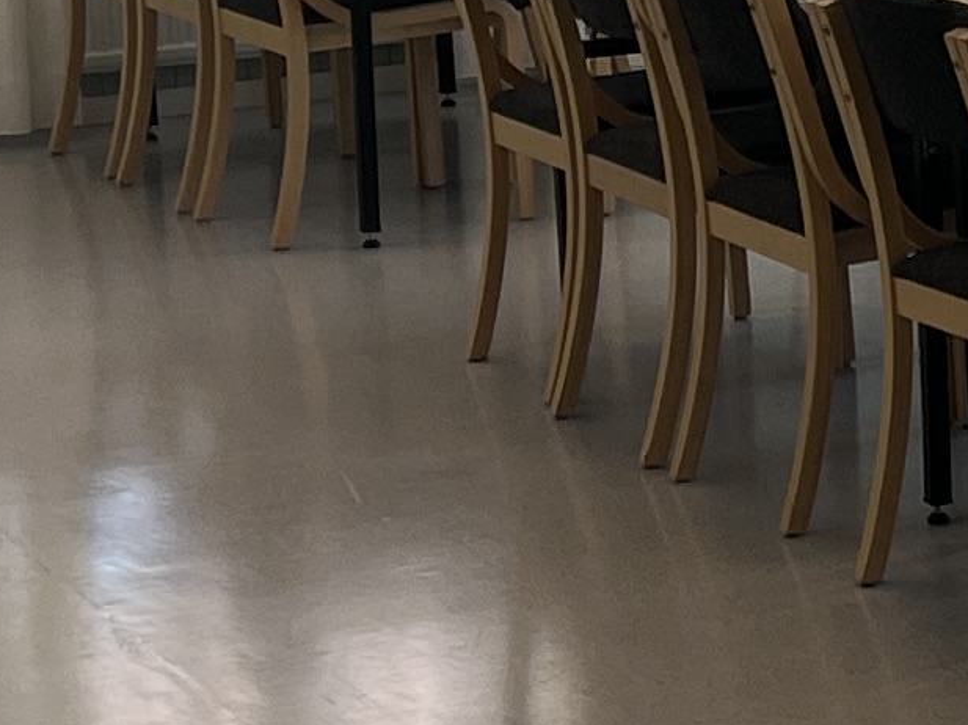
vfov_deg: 8.6
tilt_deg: -5.2
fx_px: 4751
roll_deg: +2.2
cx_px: 2010
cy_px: -235
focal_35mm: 170
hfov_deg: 10.6
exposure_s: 1/106
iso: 32
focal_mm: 5.1
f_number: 1.6
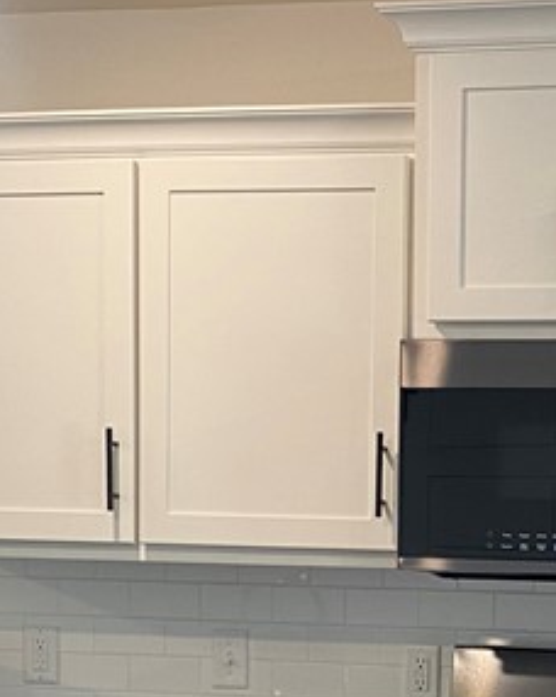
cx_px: 563
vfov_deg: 20.4
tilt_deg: -4.8
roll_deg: -1.6
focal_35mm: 91
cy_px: 685
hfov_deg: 16.5
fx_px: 1876
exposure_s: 1/60
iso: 100
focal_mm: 4.25
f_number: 1.8
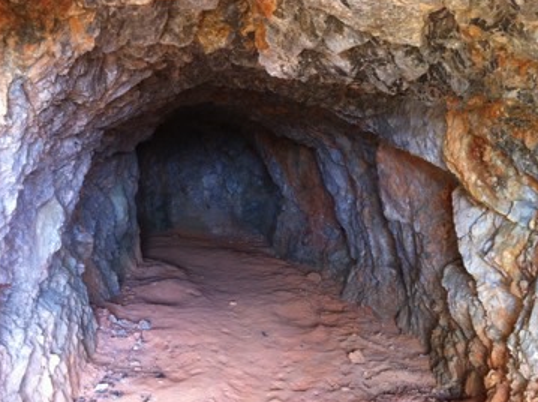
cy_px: 218
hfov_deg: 47.9
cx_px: 240
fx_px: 605
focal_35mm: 39
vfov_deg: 36.7
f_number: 2.8
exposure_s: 1/15
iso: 100
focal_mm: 3.85
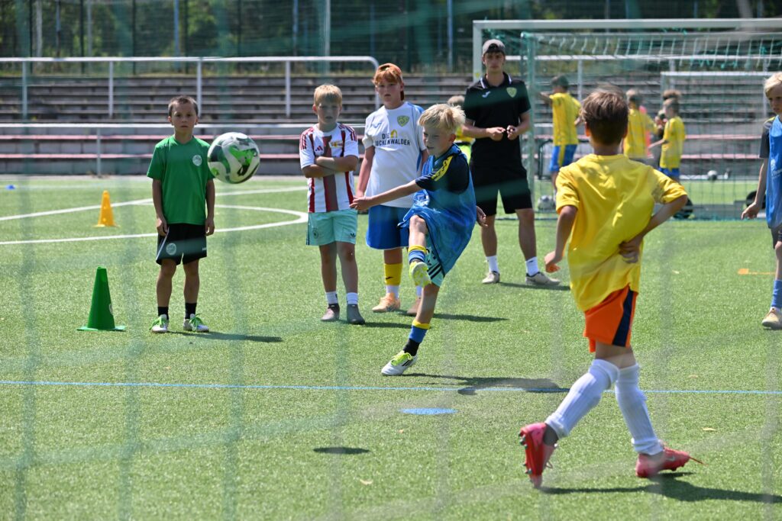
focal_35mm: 140
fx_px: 3041
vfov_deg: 9.8
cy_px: 260
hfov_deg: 14.7
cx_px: 391
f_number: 5
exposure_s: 1/1600
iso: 220
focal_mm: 140
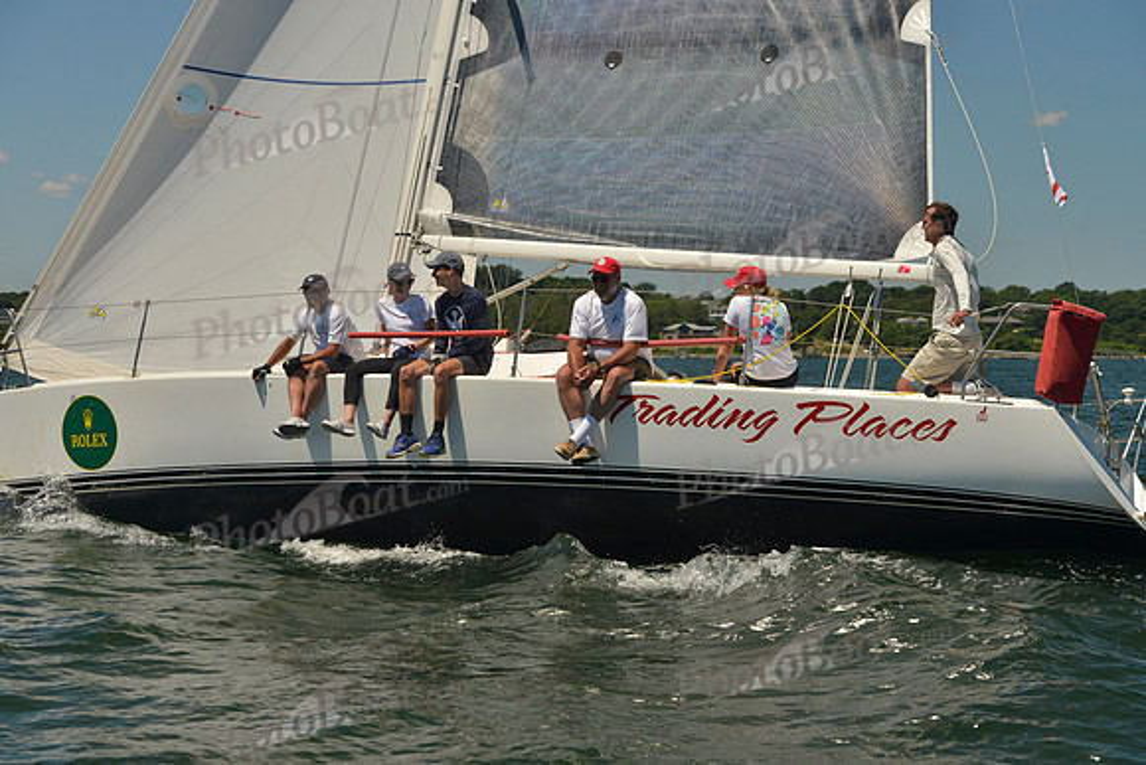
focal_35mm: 70
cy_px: 382
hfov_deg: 28.8
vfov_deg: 19.5
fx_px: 2229
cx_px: 573
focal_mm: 70
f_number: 8
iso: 280
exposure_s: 1/800
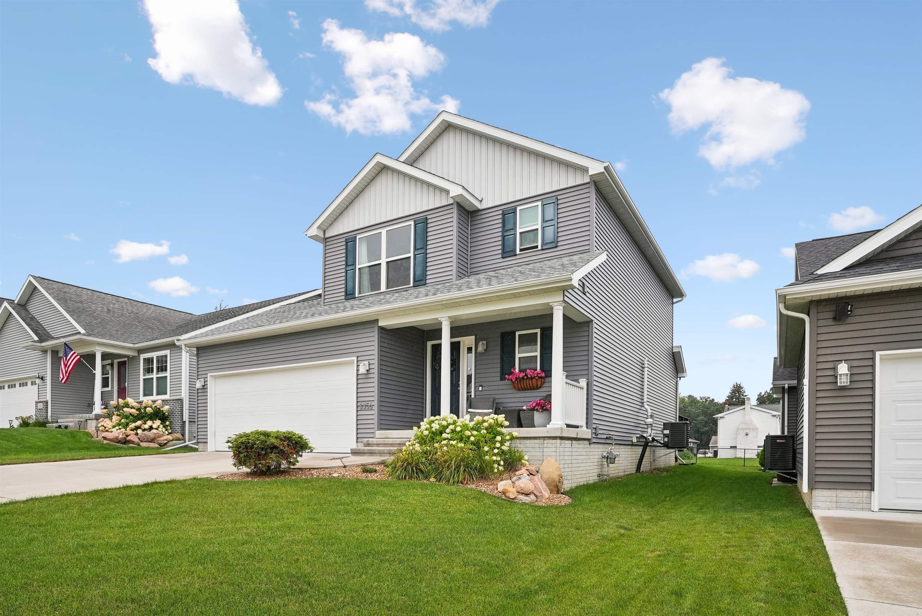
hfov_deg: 86.9
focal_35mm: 19
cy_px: 308
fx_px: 487
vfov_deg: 64.6
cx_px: 461
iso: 400
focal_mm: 19
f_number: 9
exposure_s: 1/250
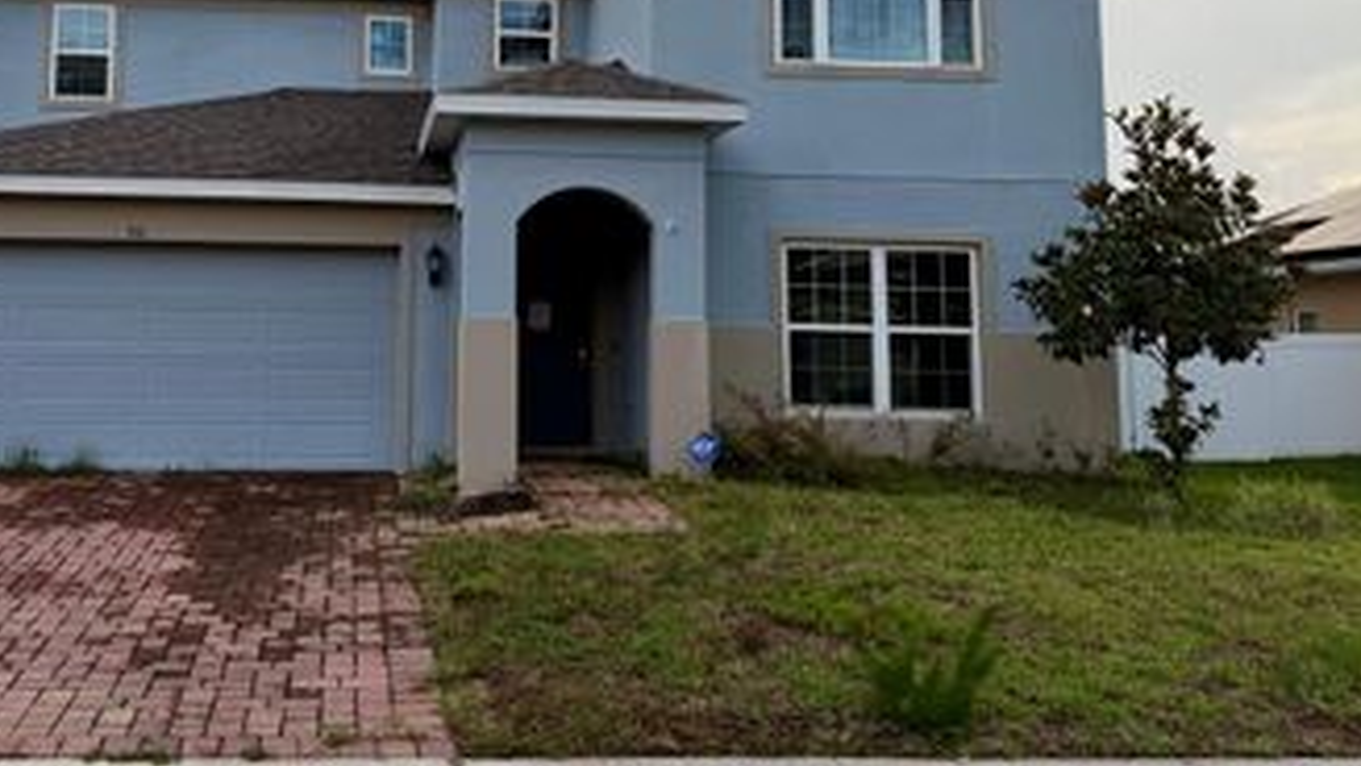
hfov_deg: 49.8
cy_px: 152
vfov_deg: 29.0
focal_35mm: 40
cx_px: 479
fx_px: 1444
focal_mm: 6.76
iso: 80
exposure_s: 1/1075
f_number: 1.78
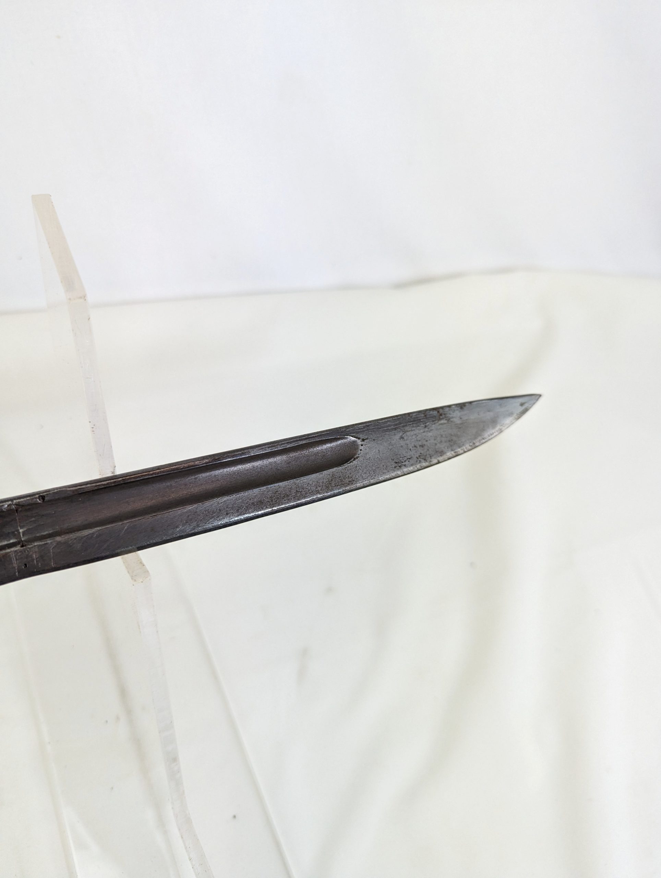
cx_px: 330
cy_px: 439
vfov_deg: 71.5
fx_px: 609
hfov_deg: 56.9
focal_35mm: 24
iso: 138
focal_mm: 6.81
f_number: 1.85
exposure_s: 1/289
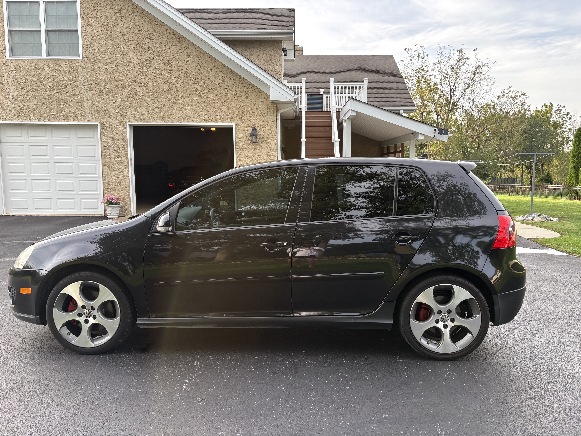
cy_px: 218
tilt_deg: -6.7
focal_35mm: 26
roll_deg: +0.4
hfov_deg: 67.3
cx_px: 290
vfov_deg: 53.1
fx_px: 436
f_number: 1.6
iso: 64
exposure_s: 1/361
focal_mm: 5.96
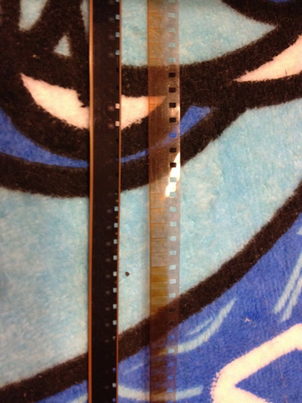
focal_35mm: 35
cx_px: 151
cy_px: 202
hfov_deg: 40.7
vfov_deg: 52.6
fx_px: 407
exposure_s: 1/20
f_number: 2.4
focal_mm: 4.28
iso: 400
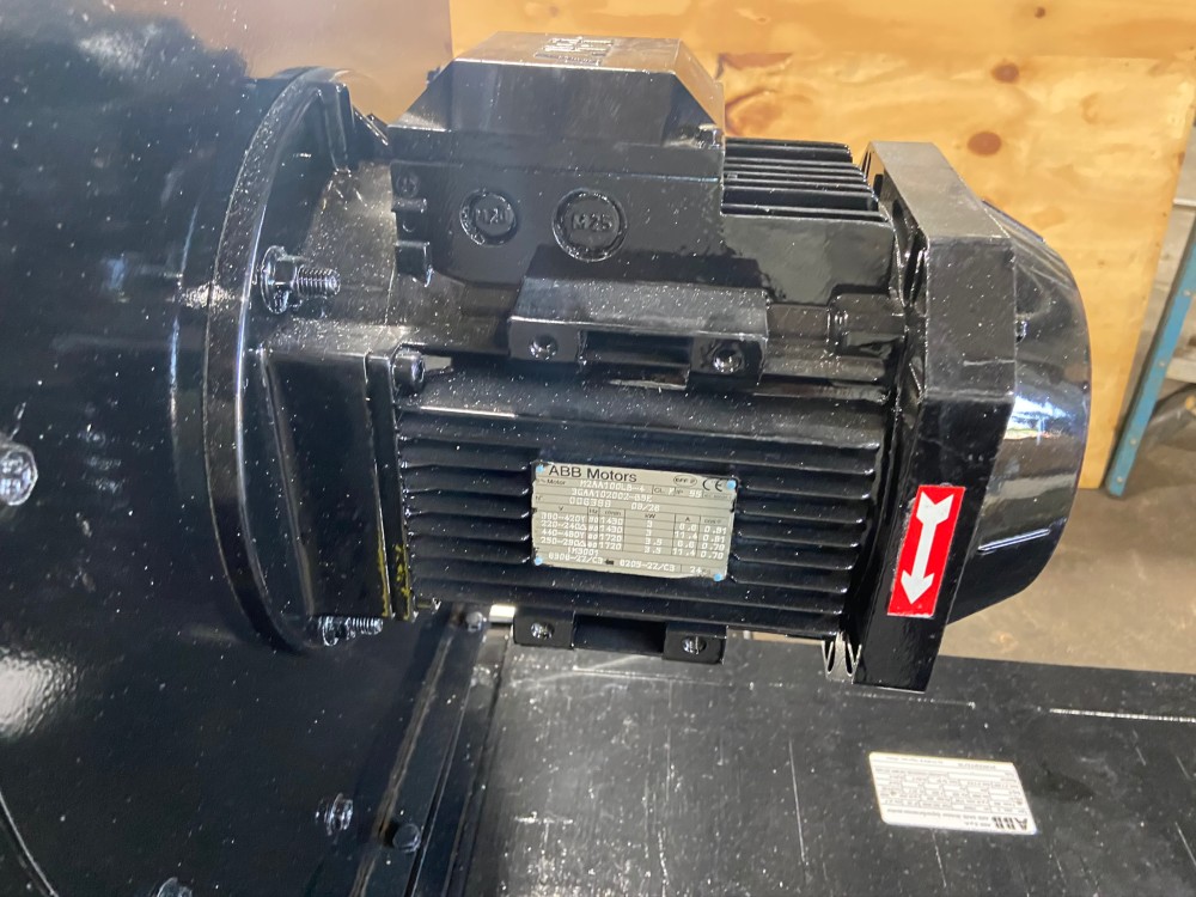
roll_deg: +0.4
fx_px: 898
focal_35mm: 26
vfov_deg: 53.1
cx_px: 598
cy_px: 448
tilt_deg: -33.0
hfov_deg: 67.3
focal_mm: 4.25
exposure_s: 1/30
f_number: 1.8
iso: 640
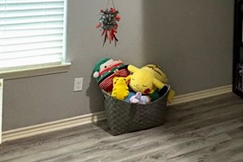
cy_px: -47
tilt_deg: +1.6
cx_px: 266
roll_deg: -1.8
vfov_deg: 22.8
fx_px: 358
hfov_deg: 32.9
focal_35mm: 53
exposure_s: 1/60
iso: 500
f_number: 2.2
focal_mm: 2.22
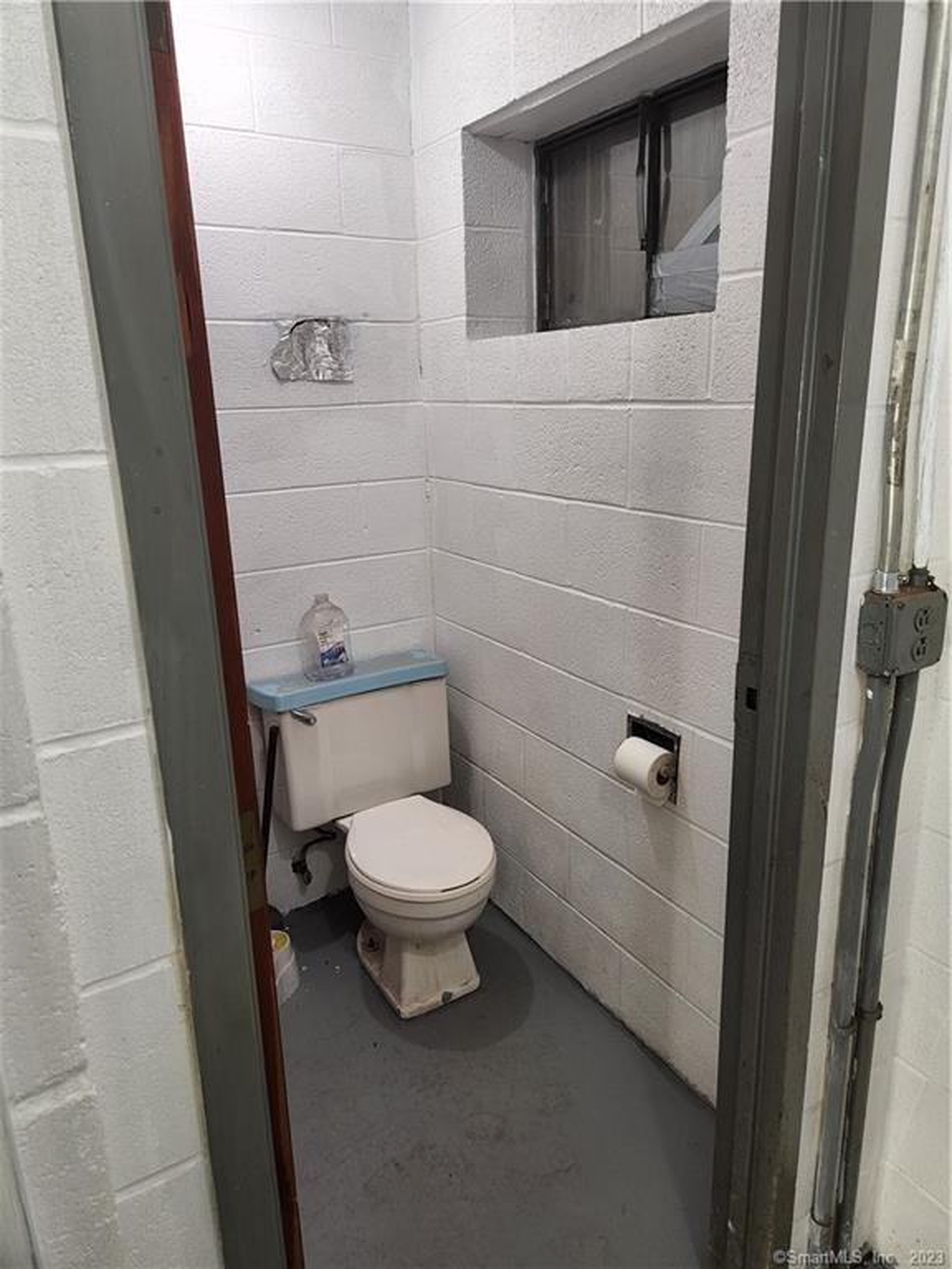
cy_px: 634
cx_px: 476
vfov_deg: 73.9
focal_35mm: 23
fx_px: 843
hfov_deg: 58.9
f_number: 1.8
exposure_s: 1/120
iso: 100
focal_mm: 5.4
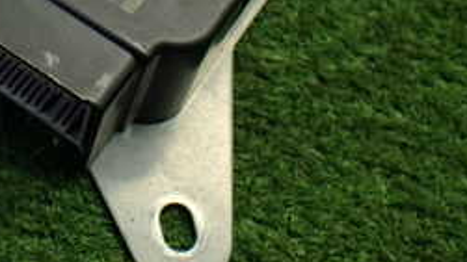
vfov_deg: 15.0
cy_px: -45
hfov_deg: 26.6
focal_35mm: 78
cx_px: 82
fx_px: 966
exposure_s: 1/125
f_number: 2.3
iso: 400
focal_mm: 5.4
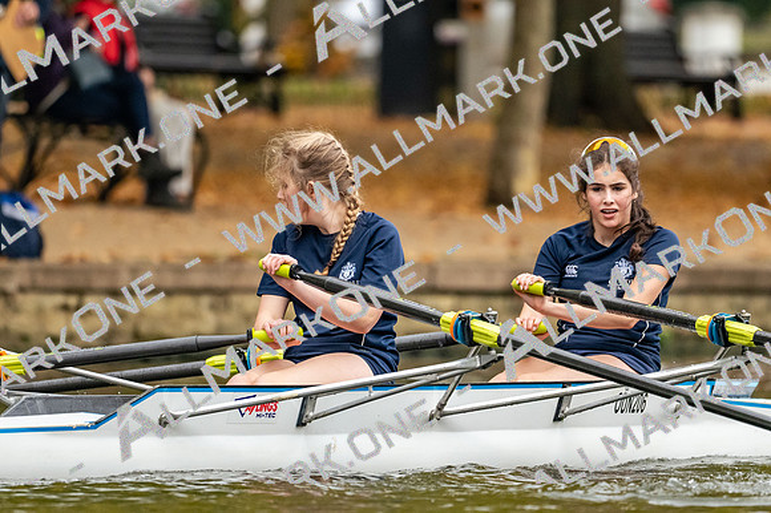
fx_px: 12842
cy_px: 256
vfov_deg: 2.3
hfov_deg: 3.4
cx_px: 386
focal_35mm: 600
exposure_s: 1/2500
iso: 2200
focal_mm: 400
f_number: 4.5
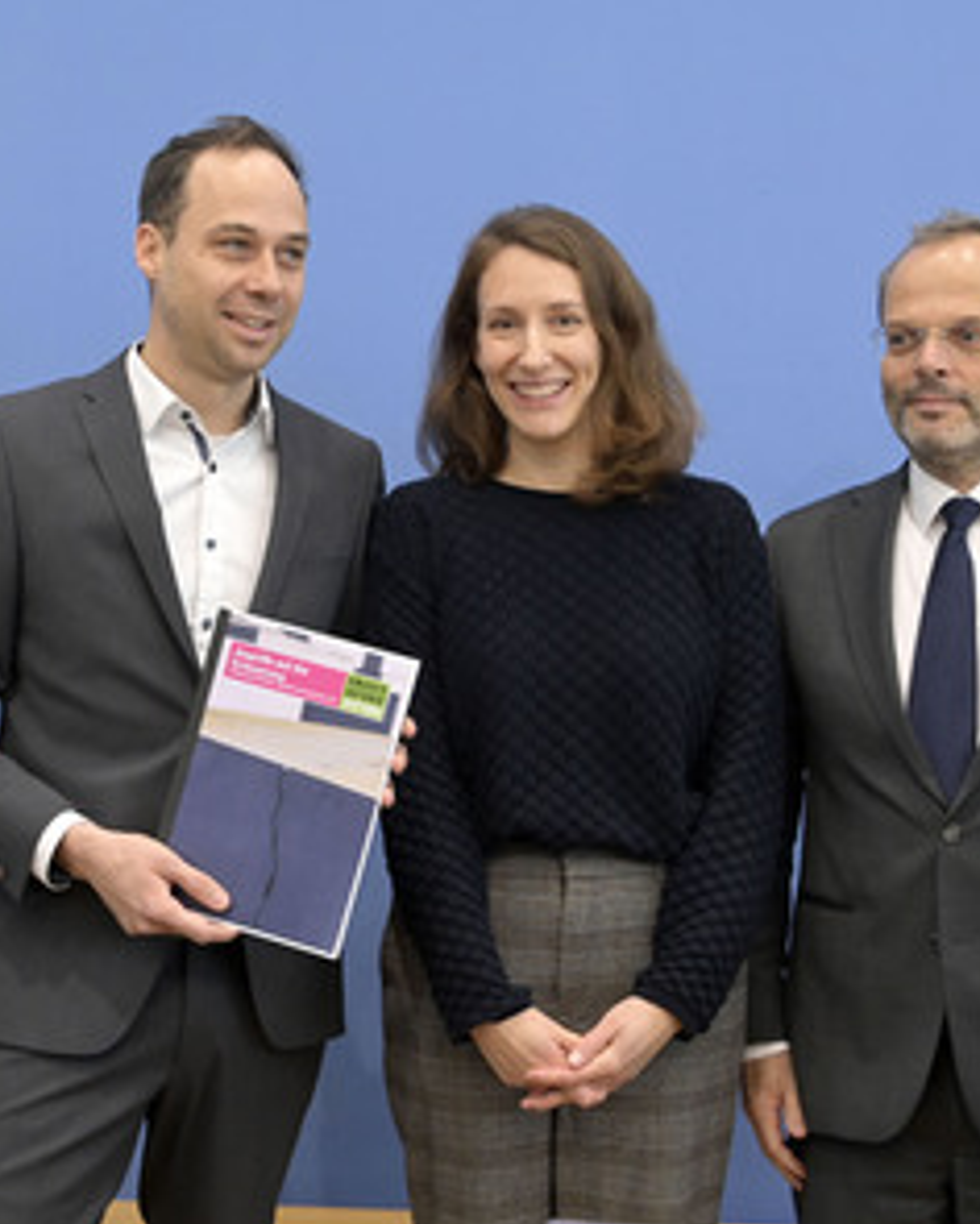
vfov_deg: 30.0
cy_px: 618
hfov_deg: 24.1
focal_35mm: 63
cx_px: 355
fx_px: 2284
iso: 5000
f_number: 5.6
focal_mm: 44
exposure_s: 1/500
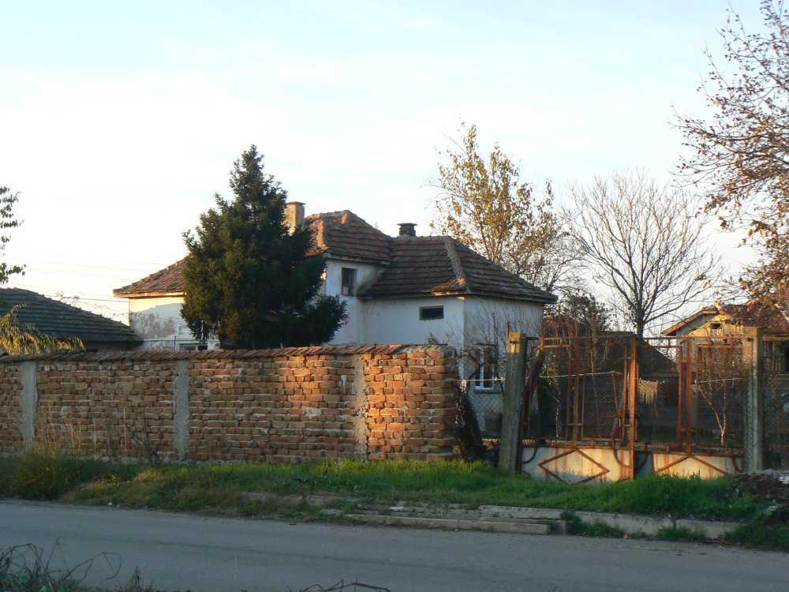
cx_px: 394
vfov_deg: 21.6
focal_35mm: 68
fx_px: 1550
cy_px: 296
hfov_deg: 28.6
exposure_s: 1/125
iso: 80
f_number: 4
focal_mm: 11.4
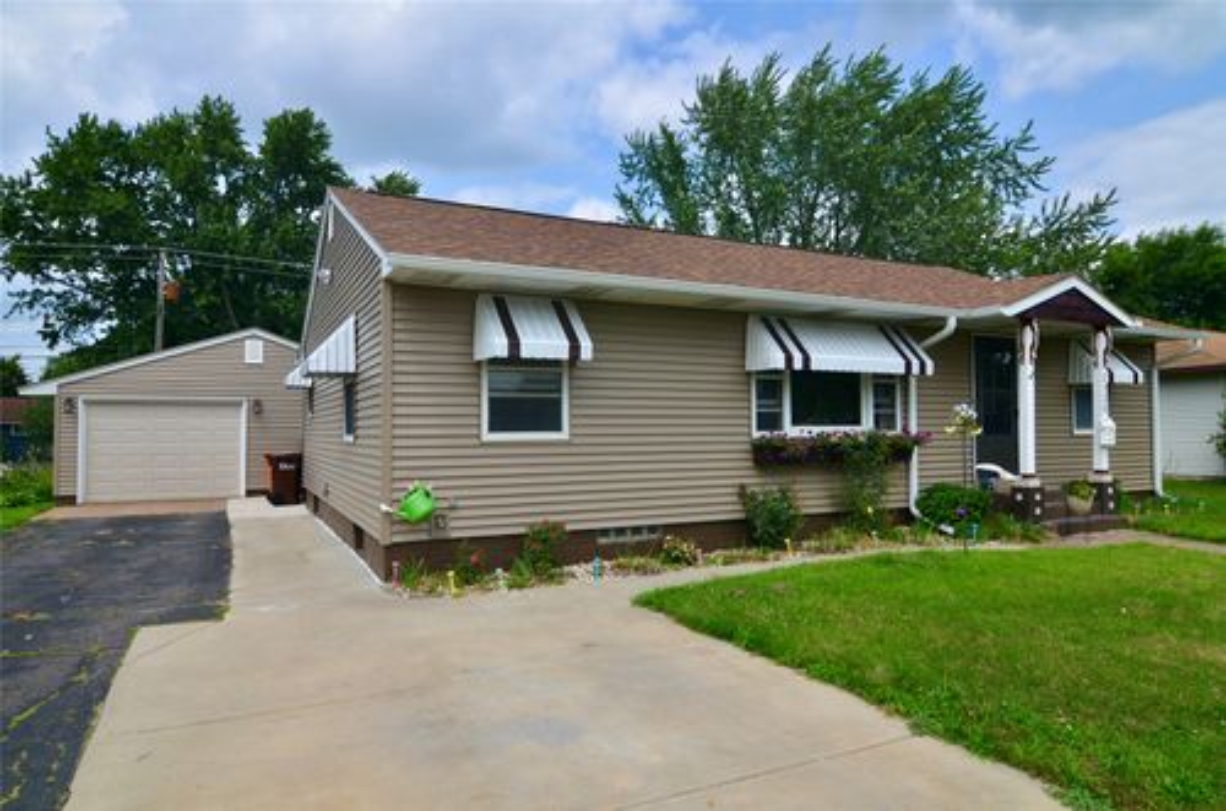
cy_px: 406
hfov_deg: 81.3
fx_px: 714
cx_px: 613
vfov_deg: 59.3
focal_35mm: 21
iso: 100
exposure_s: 1/320
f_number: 9
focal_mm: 14
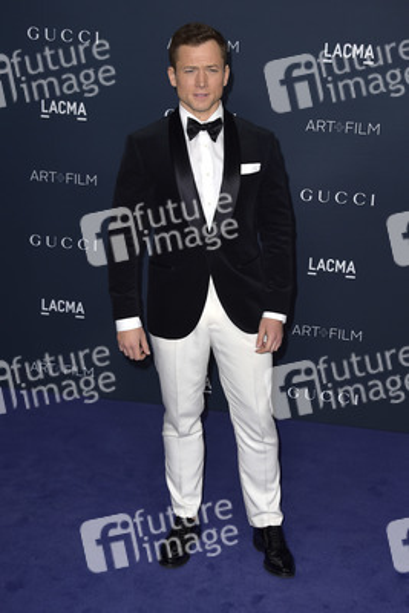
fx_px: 936
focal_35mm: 55
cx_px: 204
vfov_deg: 36.2
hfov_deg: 24.6
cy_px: 306
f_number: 6.3
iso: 500
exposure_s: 1/250
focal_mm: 55
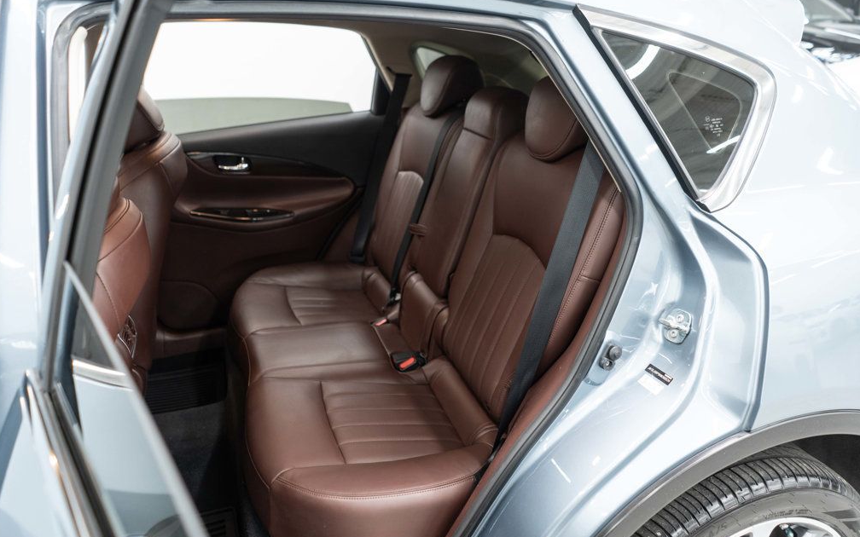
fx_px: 680
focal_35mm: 29
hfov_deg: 64.6
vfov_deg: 43.1
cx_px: 425
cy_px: 268
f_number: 3.2
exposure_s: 1/50
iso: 1000
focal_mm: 28
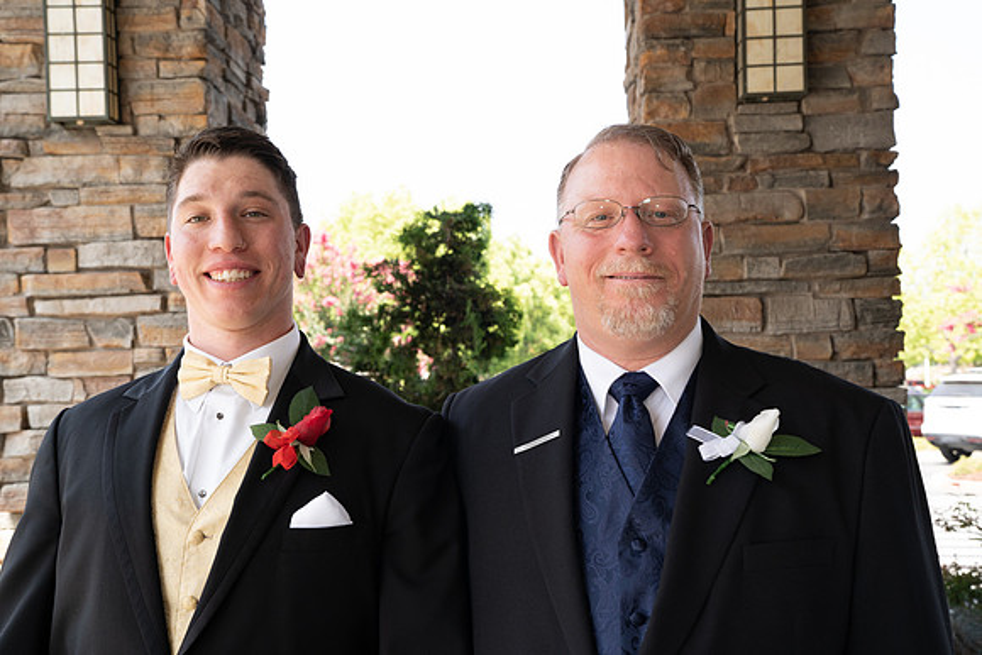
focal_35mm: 40
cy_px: 328
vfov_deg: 33.4
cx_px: 491
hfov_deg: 48.4
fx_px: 1091
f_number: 6.3
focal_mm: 40
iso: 400
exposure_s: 1/160
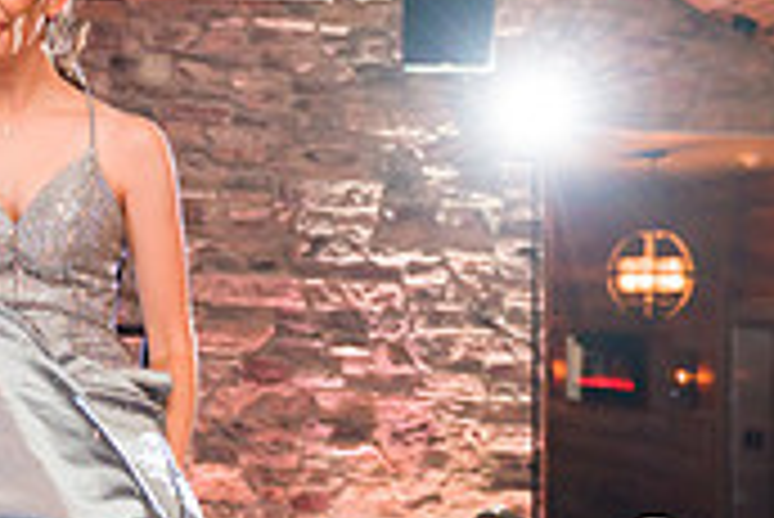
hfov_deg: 24.2
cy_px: 257
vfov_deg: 16.9
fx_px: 1743
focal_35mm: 81
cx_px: 40
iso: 1250
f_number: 3.2
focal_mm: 24
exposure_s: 1/125
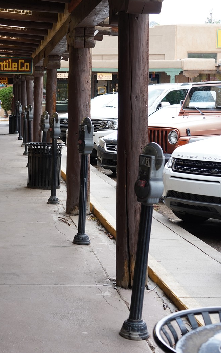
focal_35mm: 74
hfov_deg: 17.3
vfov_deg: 27.8
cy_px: 156
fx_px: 713
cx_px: 18
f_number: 5.6
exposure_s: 1/100
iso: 400
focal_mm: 38
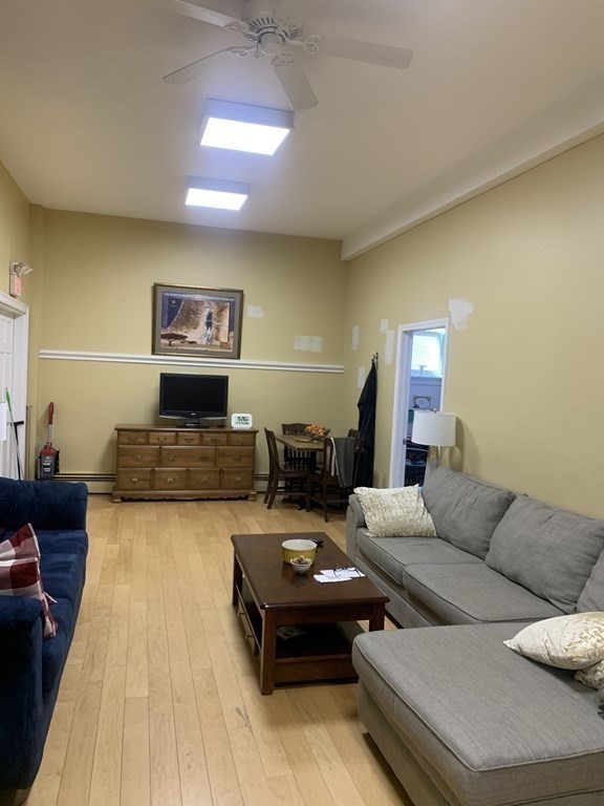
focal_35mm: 26
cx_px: 302
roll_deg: -3.6
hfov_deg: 53.1
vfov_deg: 67.3
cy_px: 403
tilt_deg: -1.4
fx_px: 605
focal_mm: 4.25
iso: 160
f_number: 1.8
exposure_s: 1/60
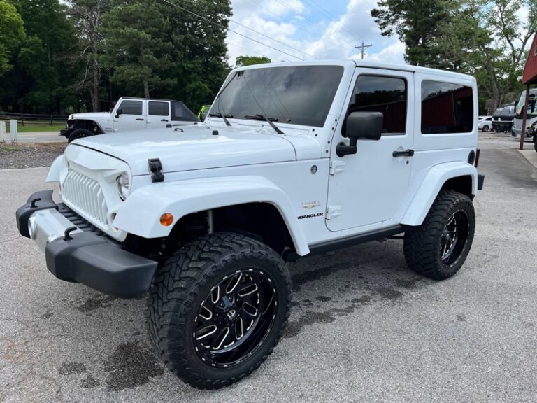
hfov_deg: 67.3
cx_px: 268
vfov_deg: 53.1
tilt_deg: -12.2
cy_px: 202
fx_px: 403
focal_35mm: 26
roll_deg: +1.1
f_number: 1.6
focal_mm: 5.1
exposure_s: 1/3623
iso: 50
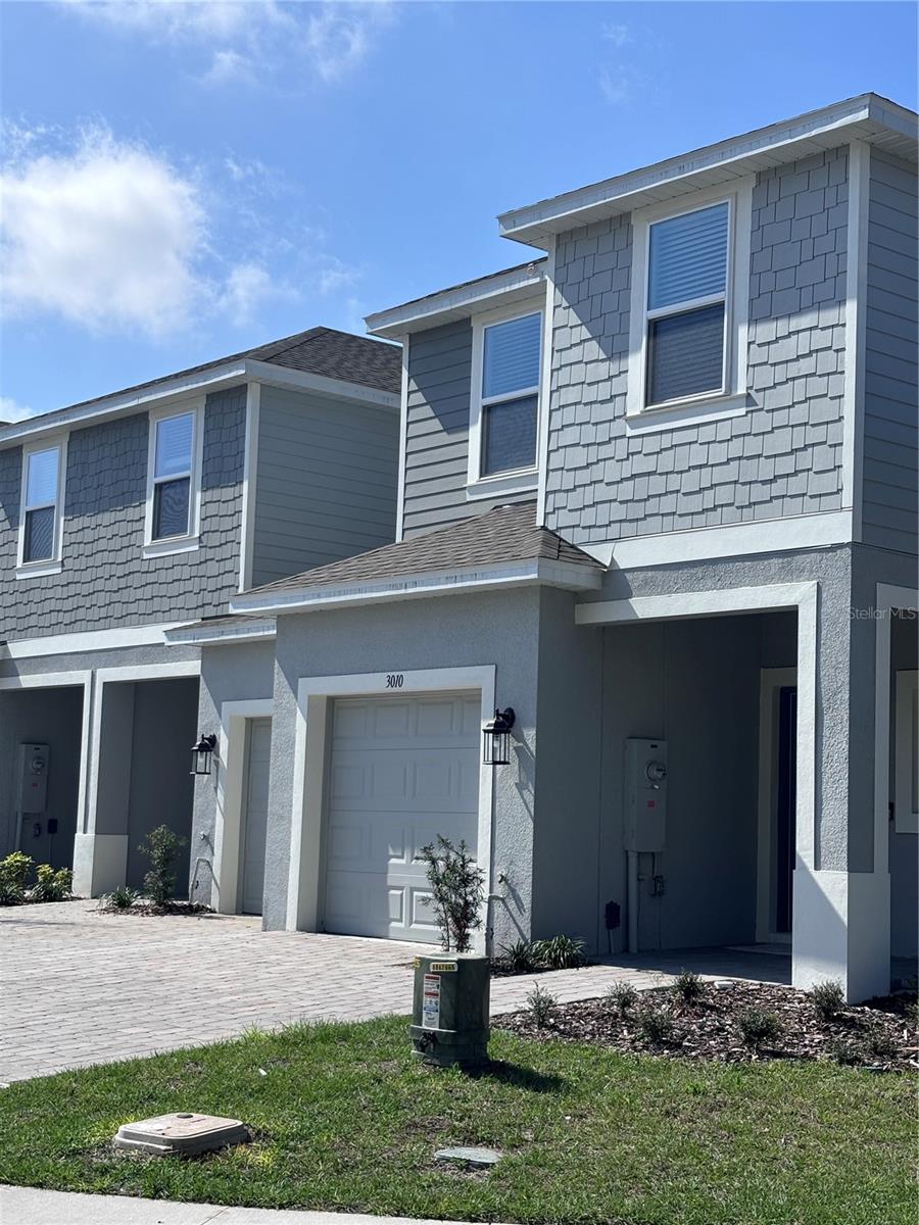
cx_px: 460
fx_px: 1841
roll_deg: -1.5
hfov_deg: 28.0
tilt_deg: +4.8
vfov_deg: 36.8
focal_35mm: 52
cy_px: 612
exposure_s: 1/3663
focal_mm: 5.96
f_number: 1.6
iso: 40
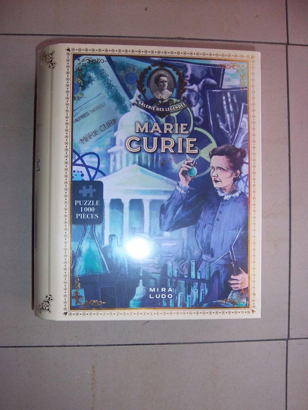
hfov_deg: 49.8
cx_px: 154
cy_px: 205
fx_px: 332
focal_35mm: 28
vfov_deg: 63.4
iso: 64
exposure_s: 1/64
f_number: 3.5
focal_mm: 5.1
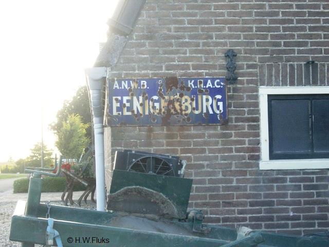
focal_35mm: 92
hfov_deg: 21.3
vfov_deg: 16.1
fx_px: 874
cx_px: 164
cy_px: 124
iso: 400
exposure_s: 1/100
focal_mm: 19.4
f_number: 4.8
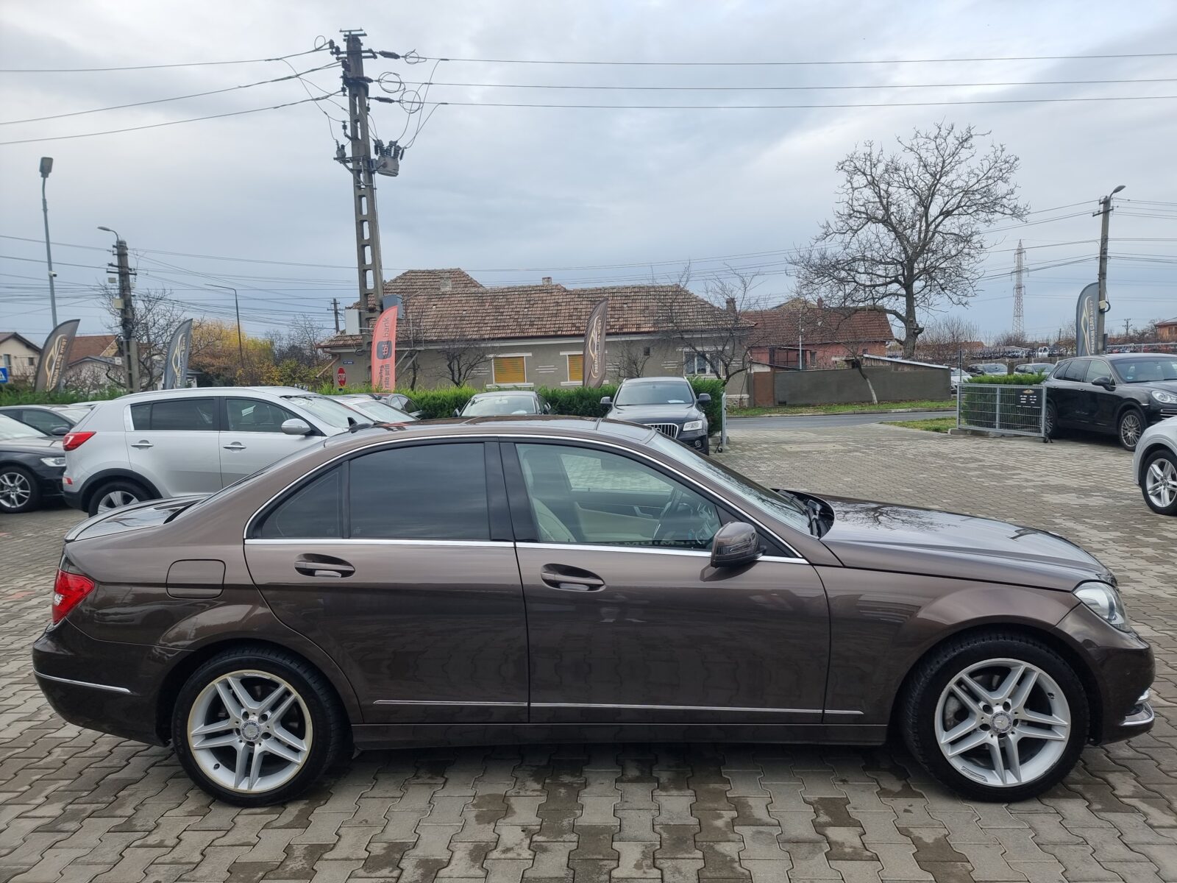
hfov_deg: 71.6
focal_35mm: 24
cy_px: 442
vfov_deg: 56.8
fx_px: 816
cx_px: 588
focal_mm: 6.7
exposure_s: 1/261
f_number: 1.8
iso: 50
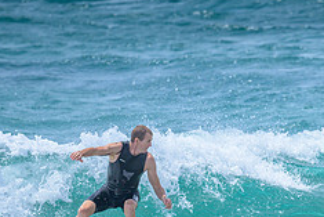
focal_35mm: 1972
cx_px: 251
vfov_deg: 0.7
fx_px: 17758
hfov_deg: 1.0
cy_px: 237
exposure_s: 1/3200
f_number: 6.3
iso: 320
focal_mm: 800
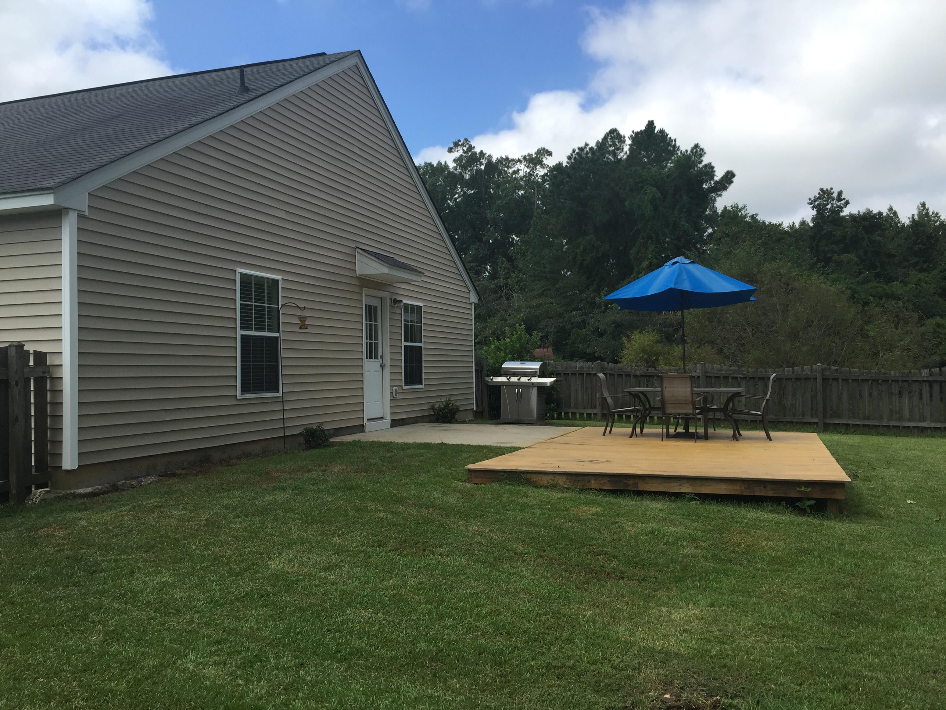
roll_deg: -2.2
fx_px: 793
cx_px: 473
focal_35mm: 29
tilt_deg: +2.1
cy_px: 355
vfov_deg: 48.2
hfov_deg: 61.7
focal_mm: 4.15
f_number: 2.2
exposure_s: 1/1464
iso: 32
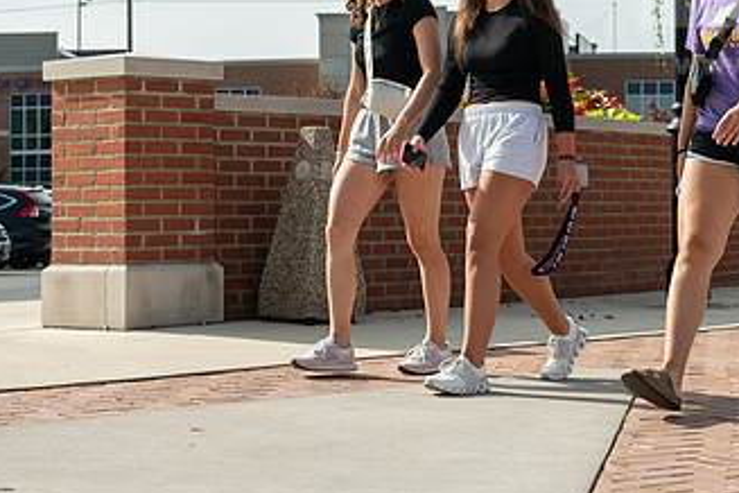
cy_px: 112
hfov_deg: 19.7
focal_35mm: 103
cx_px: 572
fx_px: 2114
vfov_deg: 13.2
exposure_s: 1/500
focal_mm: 58
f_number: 5
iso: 100
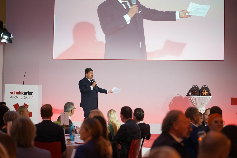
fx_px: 560
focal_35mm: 85
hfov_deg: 23.9
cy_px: 79
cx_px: 118
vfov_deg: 16.1
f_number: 2
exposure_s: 1/125
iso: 800
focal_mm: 85
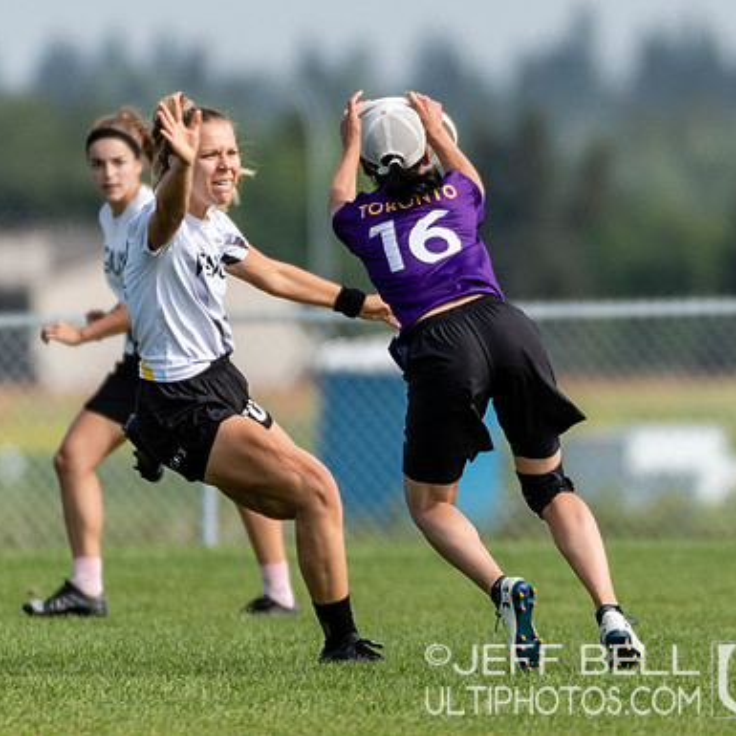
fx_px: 28890
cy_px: 279
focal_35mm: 1201
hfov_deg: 1.5
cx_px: 575
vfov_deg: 1.5
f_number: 4
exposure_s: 1/1250
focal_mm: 400
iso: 100
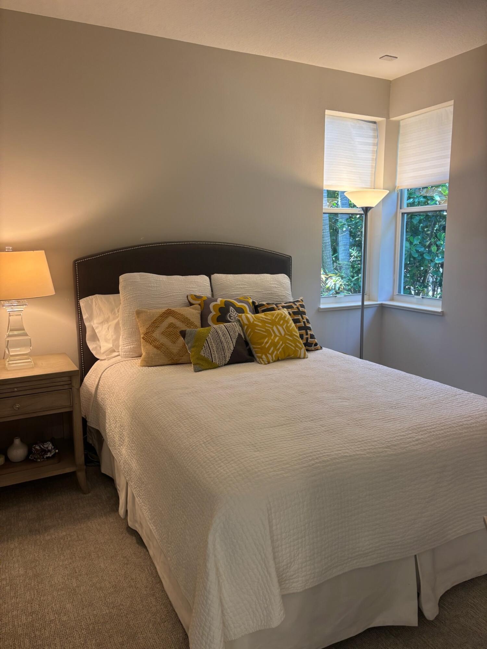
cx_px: 244
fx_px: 488
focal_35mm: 26
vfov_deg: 67.3
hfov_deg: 53.1
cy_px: 324
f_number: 1.6
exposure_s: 1/60
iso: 80
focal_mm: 5.96
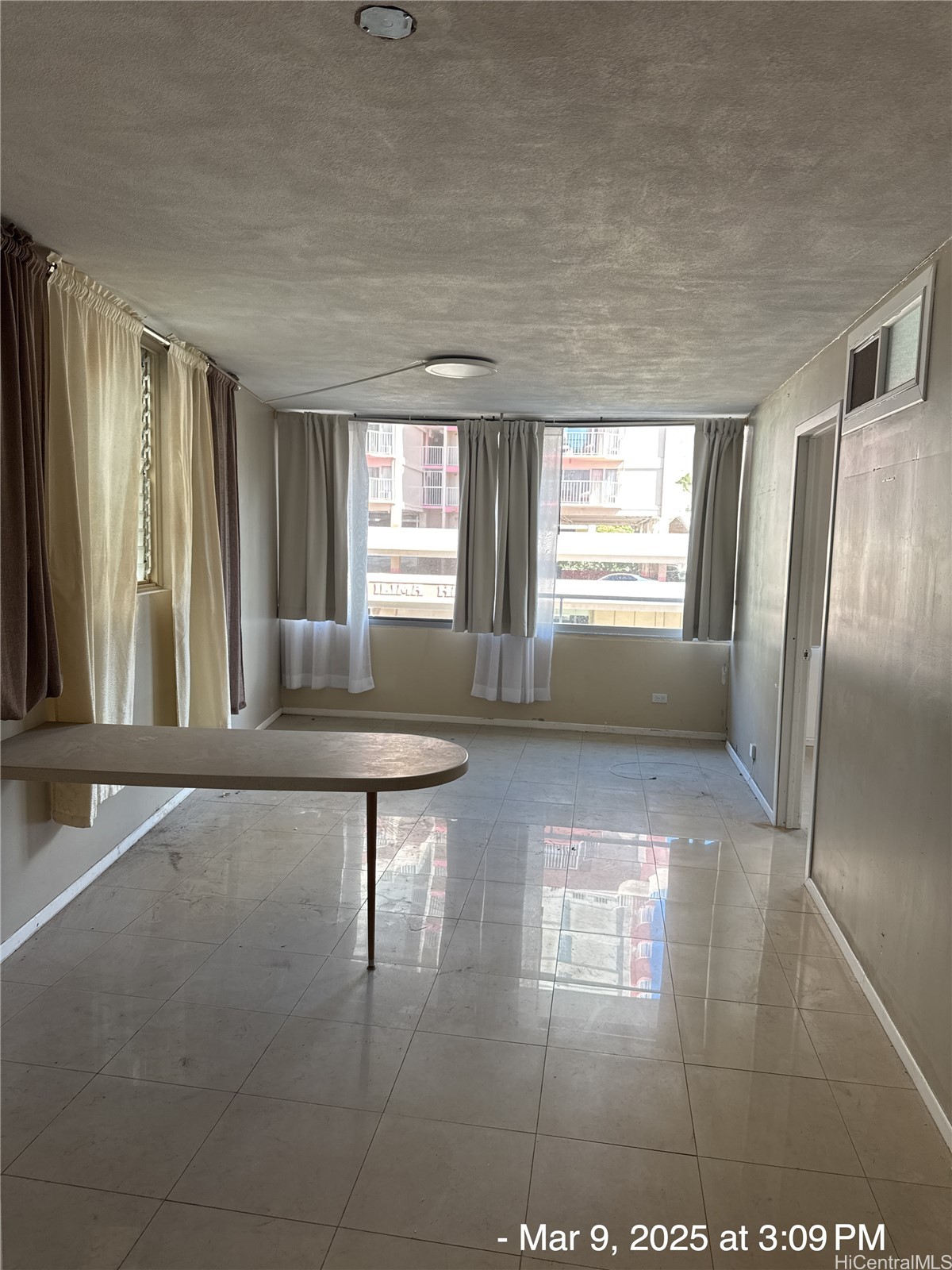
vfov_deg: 71.6
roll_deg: -1.1
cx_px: 476
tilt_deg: -6.6
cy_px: 635
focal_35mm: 24
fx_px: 880
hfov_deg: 56.8
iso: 80
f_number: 1.78
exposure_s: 1/120
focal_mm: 6.76
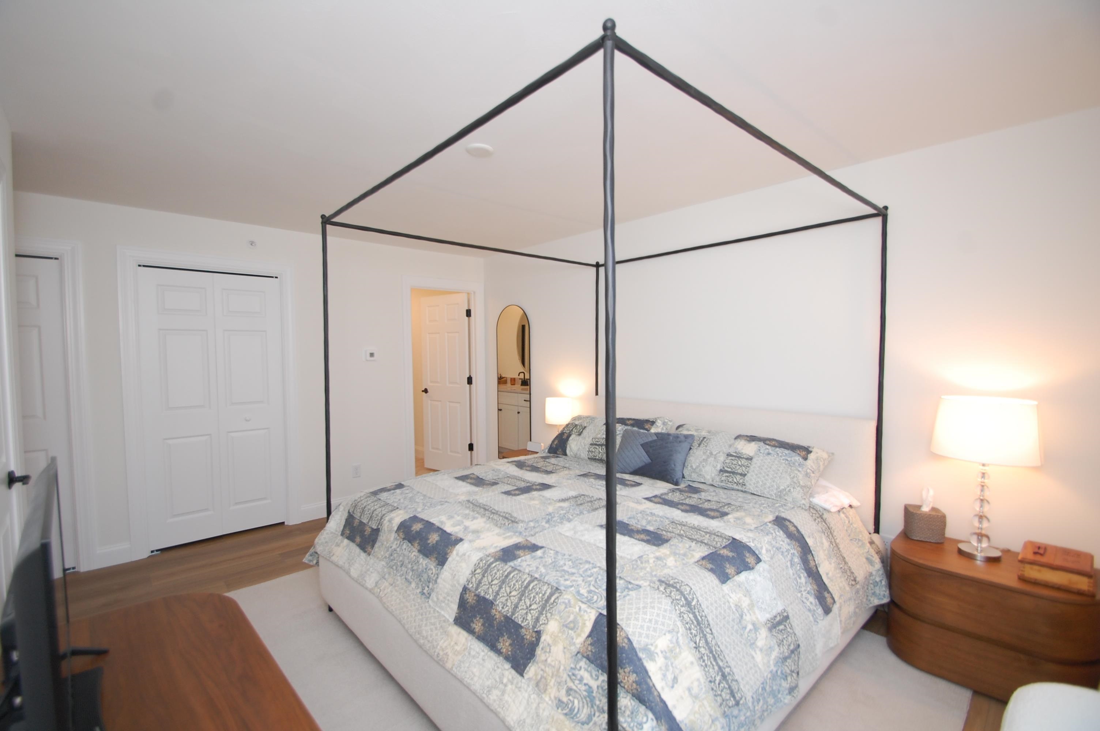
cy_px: 366
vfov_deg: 77.2
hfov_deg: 100.4
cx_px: 550
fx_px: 458
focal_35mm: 15
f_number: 4.5
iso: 400
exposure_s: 1/80
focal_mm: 10
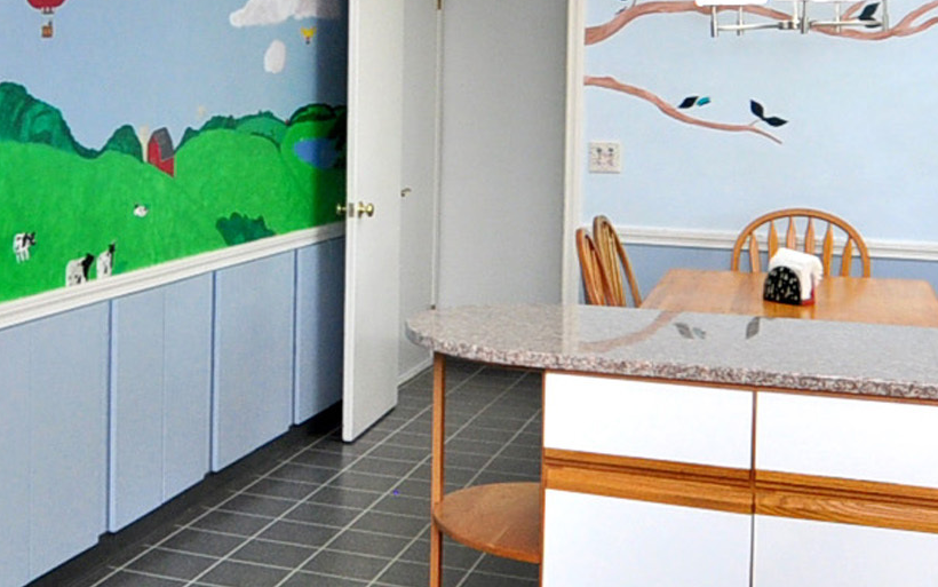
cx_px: 174
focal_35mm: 54
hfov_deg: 36.1
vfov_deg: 23.5
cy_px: 96
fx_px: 1381
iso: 400
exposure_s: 1/40
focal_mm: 10
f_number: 4.5
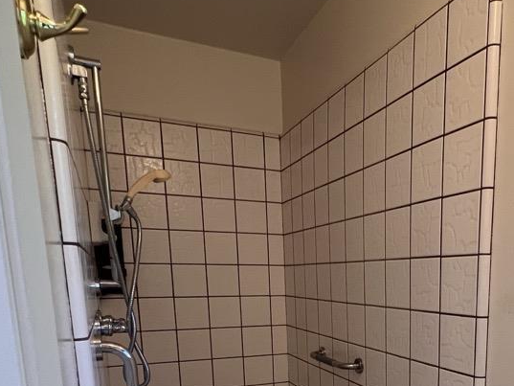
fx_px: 460
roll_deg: +0.3
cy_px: 369
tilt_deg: -10.5
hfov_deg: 55.8
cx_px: 378
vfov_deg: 40.8
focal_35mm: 31
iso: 160
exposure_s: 1/60
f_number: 1.8
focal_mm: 1.57
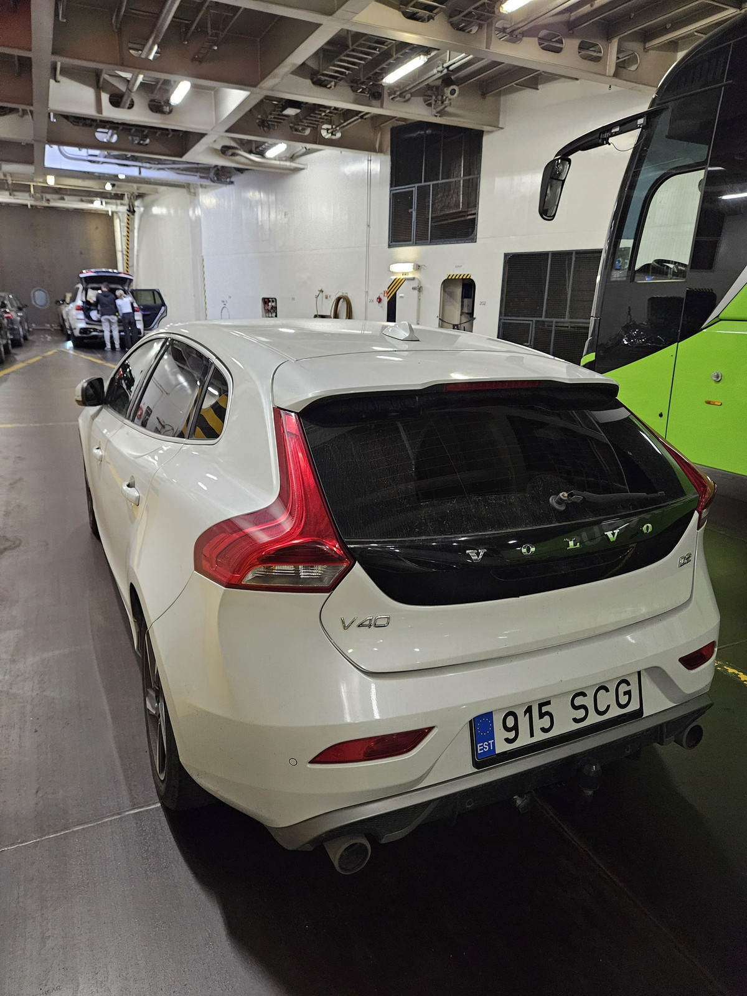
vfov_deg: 73.9
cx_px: 374
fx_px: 662
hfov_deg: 58.9
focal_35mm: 23
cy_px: 498
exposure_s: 1/100
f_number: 1.8
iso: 1000
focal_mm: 5.4
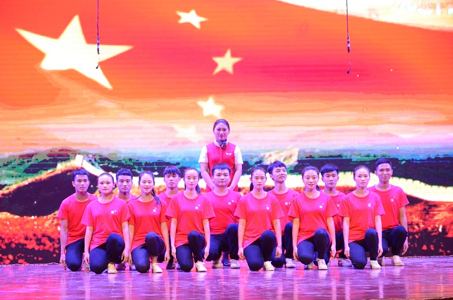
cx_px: 226
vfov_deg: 8.7
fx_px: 1977
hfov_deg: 13.1
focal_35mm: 158
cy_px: 150
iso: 5000
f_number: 5.6
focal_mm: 105
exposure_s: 1/200
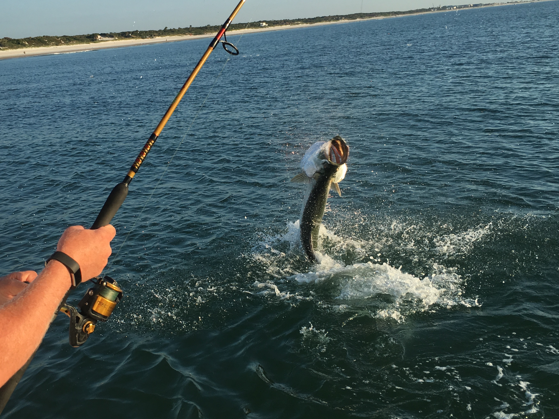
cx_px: 200
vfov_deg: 33.6
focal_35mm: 43
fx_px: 694
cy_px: 221
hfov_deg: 43.4
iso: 25
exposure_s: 1/950
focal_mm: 4.15
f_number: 2.2
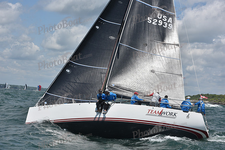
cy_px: 75
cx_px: 112
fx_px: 438
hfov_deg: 28.8
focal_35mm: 70
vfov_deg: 19.5
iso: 250
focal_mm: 70
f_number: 9
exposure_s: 1/1250
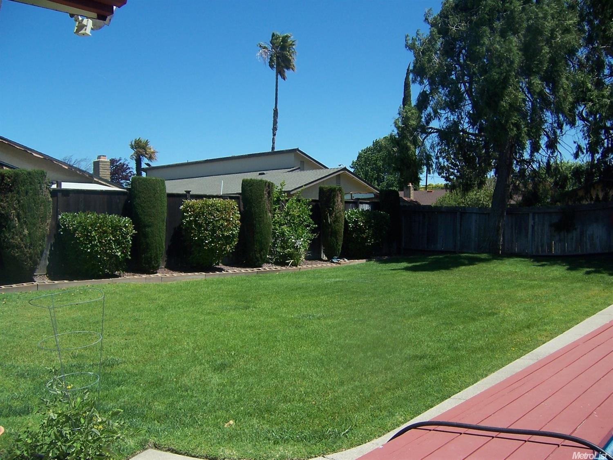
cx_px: 306
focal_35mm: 33
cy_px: 230
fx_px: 584
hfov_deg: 55.4
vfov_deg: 42.9
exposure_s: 1/1000
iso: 80
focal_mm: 5.5
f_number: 3.4
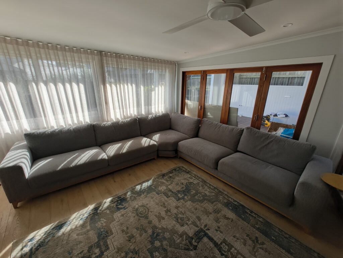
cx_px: 172
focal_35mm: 14
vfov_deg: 85.8
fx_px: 139
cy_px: 129
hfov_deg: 102.0
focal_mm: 2.15
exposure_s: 1/100
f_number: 2.2
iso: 306
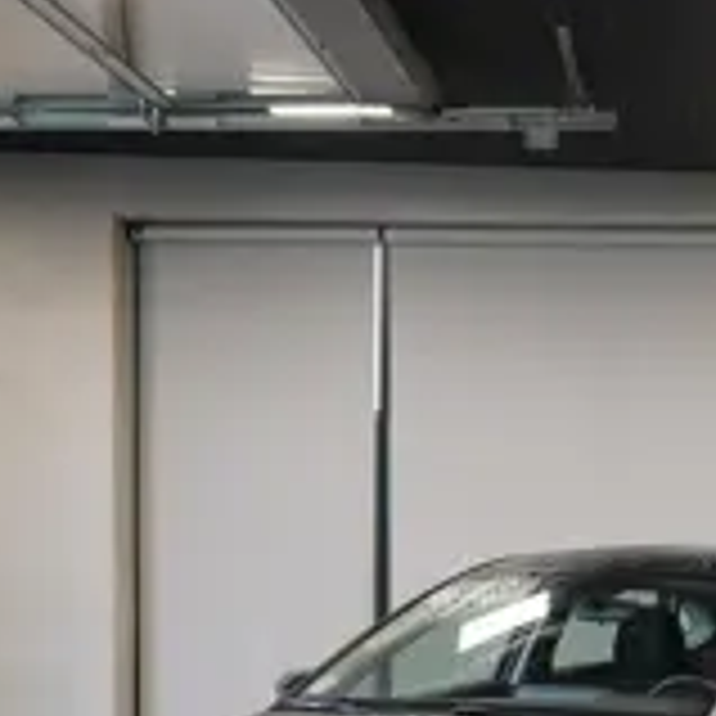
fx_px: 2527
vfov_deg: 15.8
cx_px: 648
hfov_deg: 15.9
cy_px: 698
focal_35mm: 108
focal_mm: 42
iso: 2000
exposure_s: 1/160
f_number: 4.5
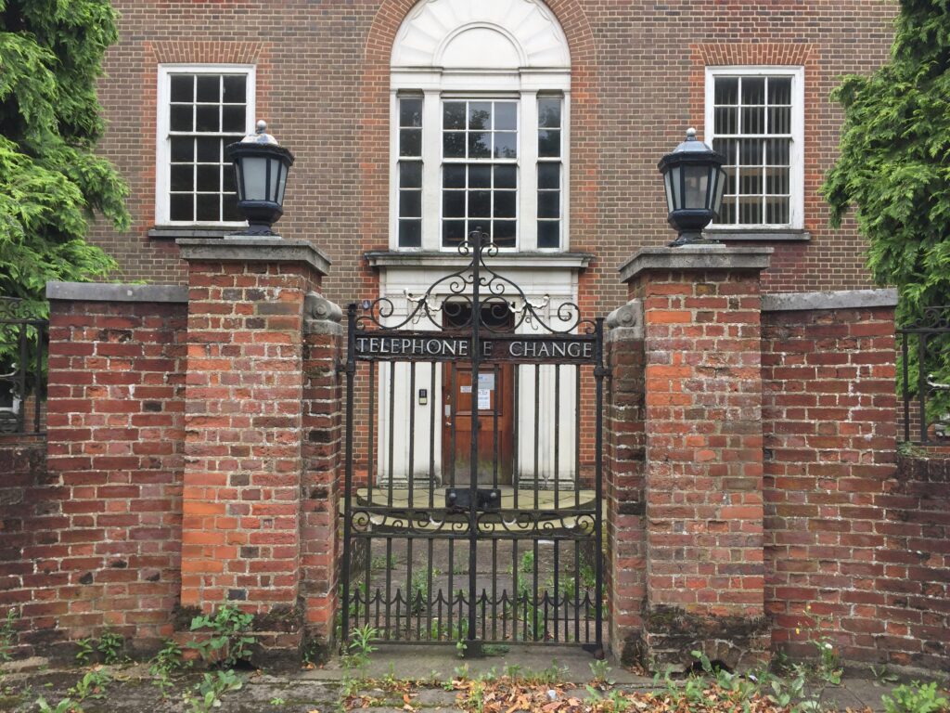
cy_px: 356
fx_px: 796
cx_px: 475
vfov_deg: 48.2
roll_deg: -1.7
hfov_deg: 61.7
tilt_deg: +1.1
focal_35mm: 29
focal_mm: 4.15
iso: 32
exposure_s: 1/430
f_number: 2.2
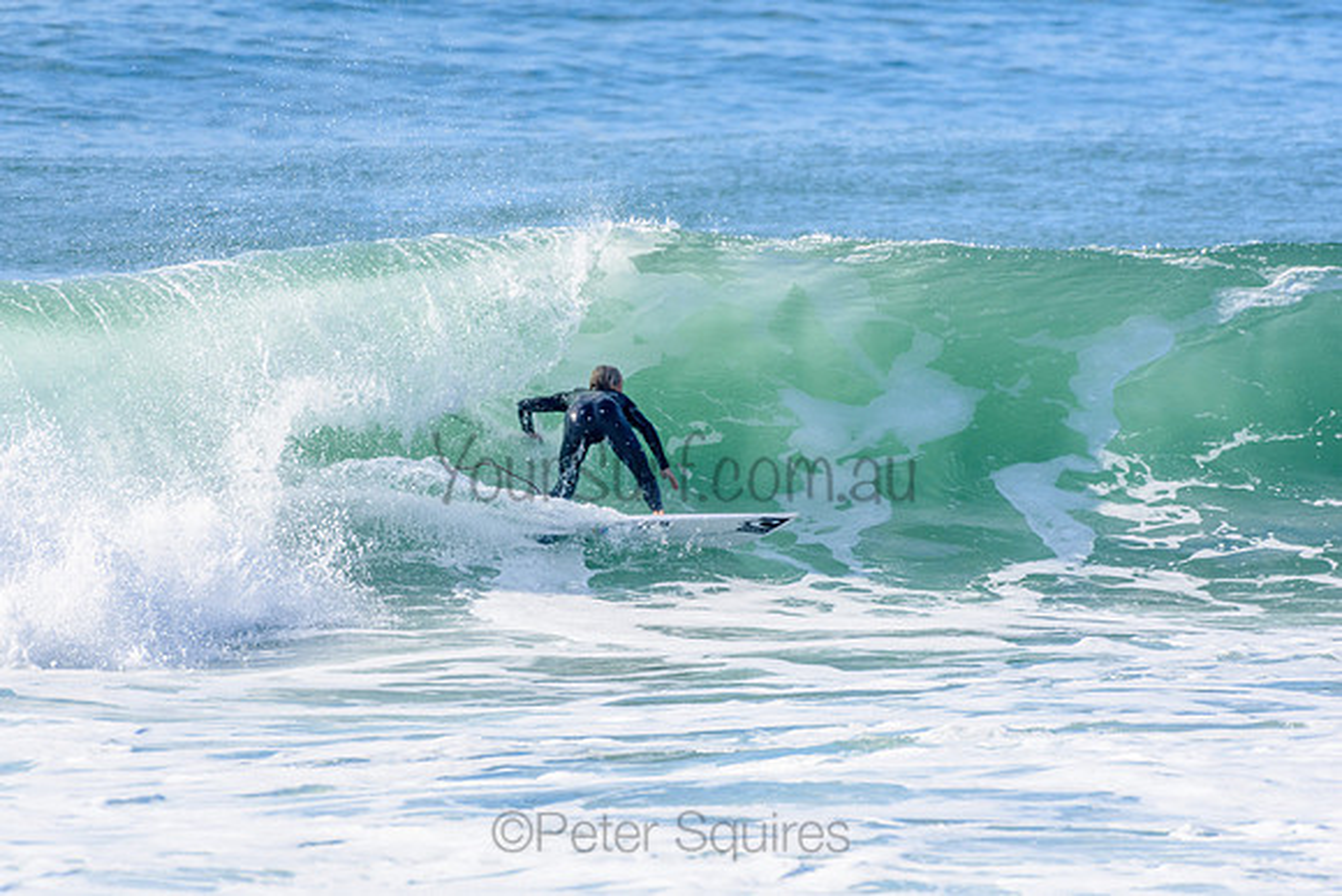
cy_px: 448
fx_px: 27964
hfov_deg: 2.7
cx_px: 671
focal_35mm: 750
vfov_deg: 1.8
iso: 400
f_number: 5.6
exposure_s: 1/2000
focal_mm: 500
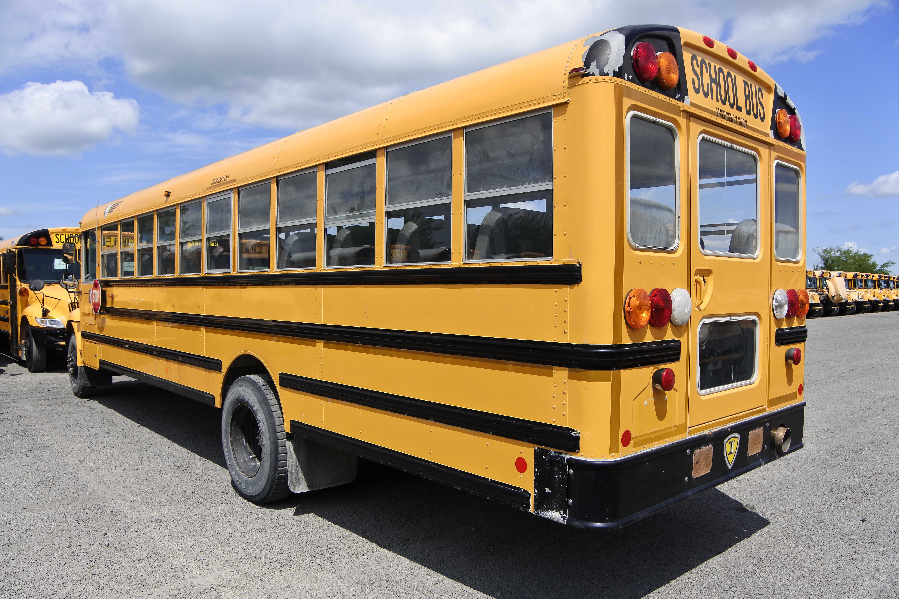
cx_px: 450
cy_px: 300
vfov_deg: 47.9
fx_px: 674
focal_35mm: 27
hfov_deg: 67.4
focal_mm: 10
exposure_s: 1/800
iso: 160
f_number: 5
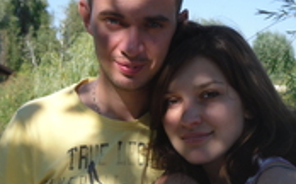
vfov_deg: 16.8
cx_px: 143
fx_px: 620
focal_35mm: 77
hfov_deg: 26.9
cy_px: 126
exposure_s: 1/490
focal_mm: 5.1
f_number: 3.4
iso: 80
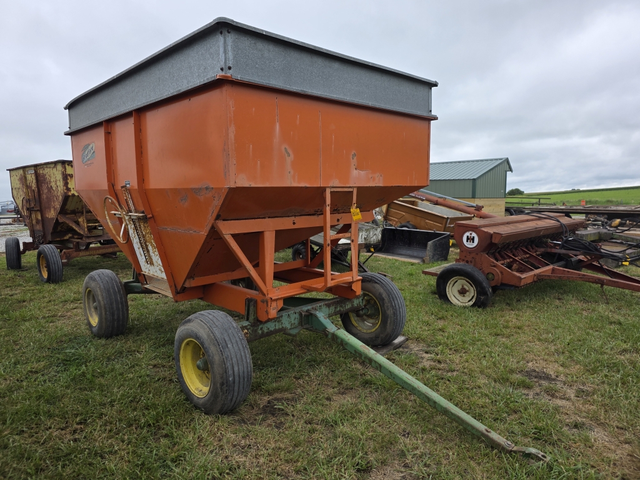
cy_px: 240
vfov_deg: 58.9
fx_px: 425
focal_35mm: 23
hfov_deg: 73.9
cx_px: 320
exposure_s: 1/1593
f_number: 1.7
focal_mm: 6.3
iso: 80
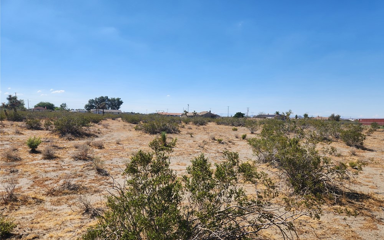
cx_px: 196
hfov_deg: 72.5
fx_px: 262
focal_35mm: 25
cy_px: 140
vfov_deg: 49.1
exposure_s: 1/2463
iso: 20
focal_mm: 5.4
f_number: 1.8
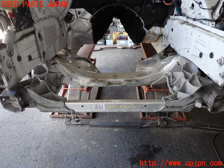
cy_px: 84
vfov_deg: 54.9
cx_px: 112
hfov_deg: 69.4
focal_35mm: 25
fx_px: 162
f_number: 2
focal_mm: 4.5
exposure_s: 1/60
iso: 100
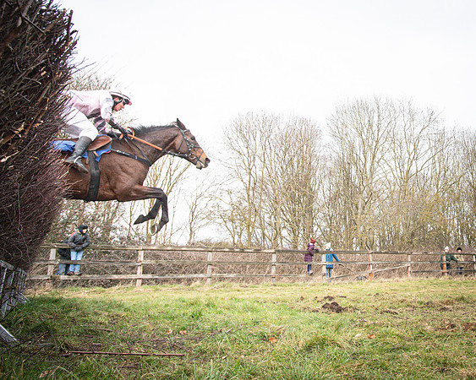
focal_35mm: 30
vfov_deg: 48.1
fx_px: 424
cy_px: 155
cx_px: 382
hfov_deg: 54.5
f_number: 6.3
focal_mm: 20
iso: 2000
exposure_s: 1/1600
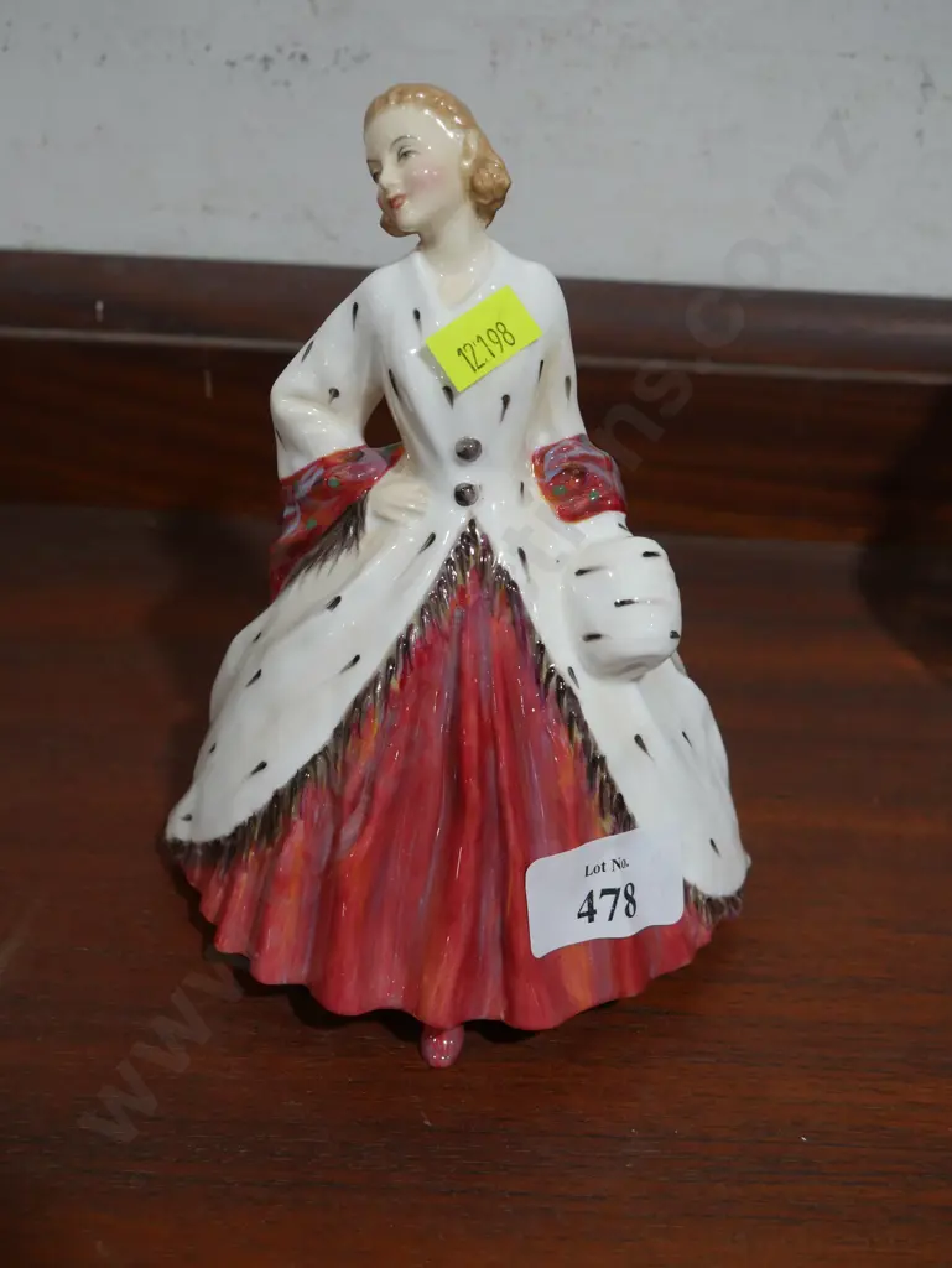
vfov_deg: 36.8
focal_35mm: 52
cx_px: 476
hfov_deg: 28.1
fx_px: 1905
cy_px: 634
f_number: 5.3
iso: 400
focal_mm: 26
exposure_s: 1/60
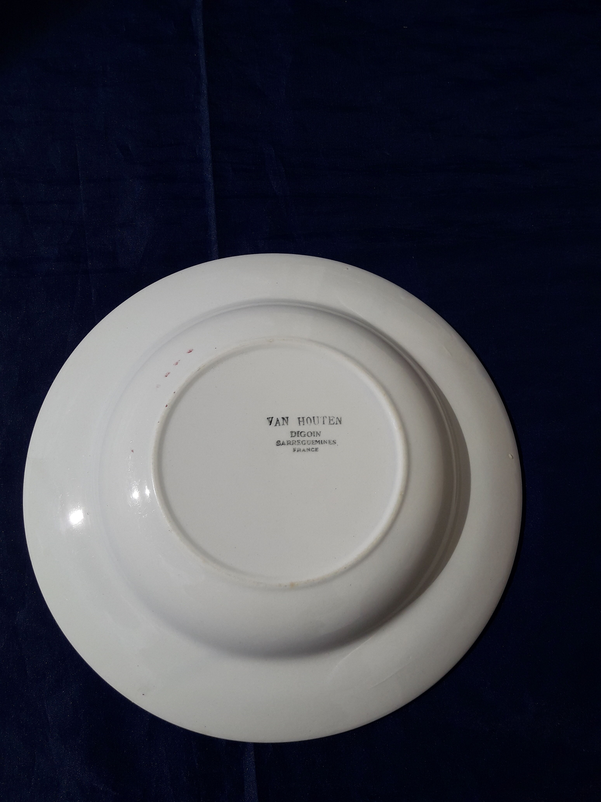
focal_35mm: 28
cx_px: 300
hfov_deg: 49.7
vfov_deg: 63.4
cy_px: 401
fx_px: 648
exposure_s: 1/7246
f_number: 1.9
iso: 40
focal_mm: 3.7
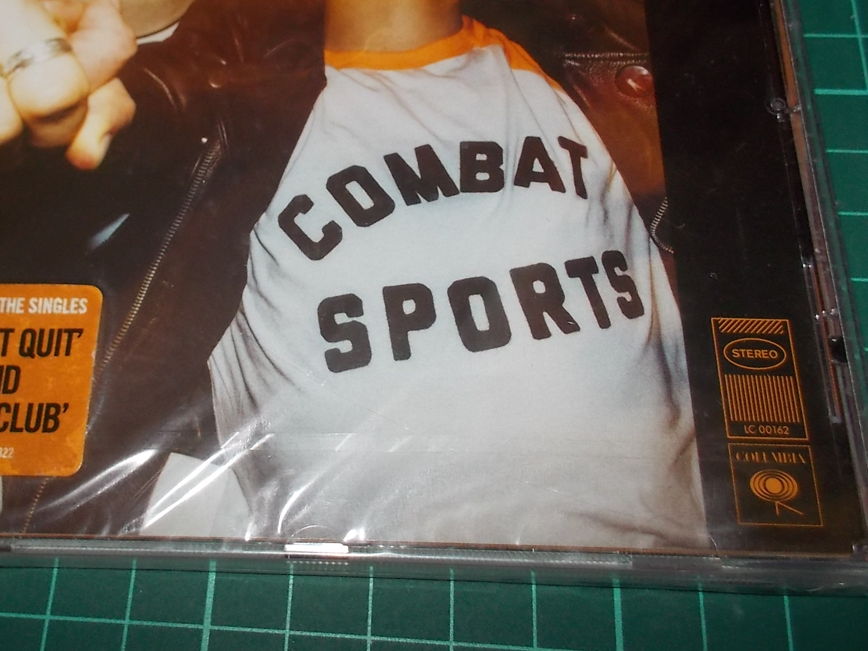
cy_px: 206
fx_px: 1053
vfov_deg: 34.0
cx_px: 308
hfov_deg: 44.3
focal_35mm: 42
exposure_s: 1/30
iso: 200
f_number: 3.3
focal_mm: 4.1
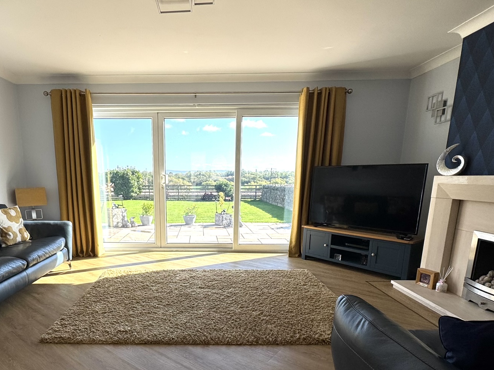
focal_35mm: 22
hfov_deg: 75.3
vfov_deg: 59.8
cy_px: 242
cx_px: 192
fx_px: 314
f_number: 2.2
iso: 40
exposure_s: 1/587
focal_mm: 2.22
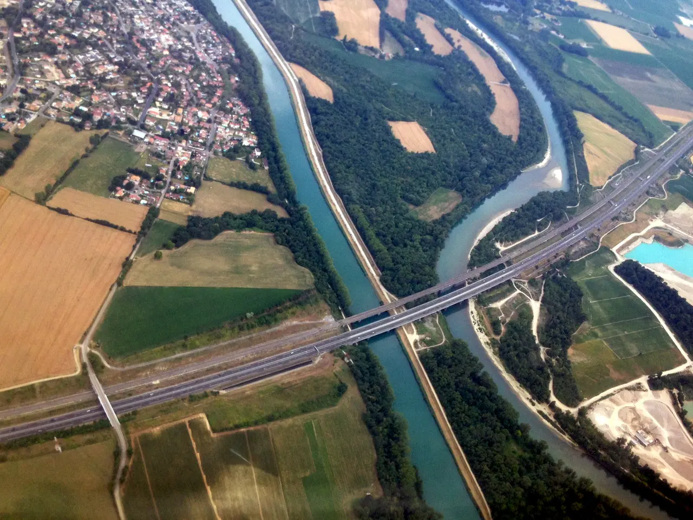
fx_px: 701
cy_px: 260
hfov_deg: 52.6
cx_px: 346
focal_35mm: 35
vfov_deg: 40.7
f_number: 2.4
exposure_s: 1/120
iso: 64
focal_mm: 4.28
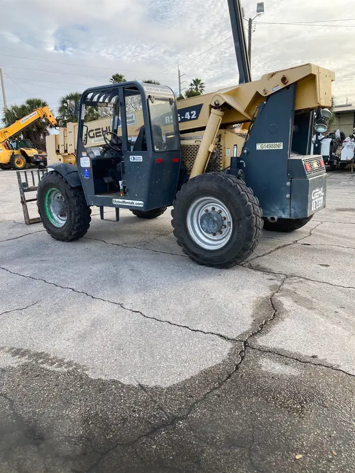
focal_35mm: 28
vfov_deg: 63.4
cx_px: 178
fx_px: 383
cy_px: 236
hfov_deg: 49.8
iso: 20
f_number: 1.8
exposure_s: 1/656
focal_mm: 3.99
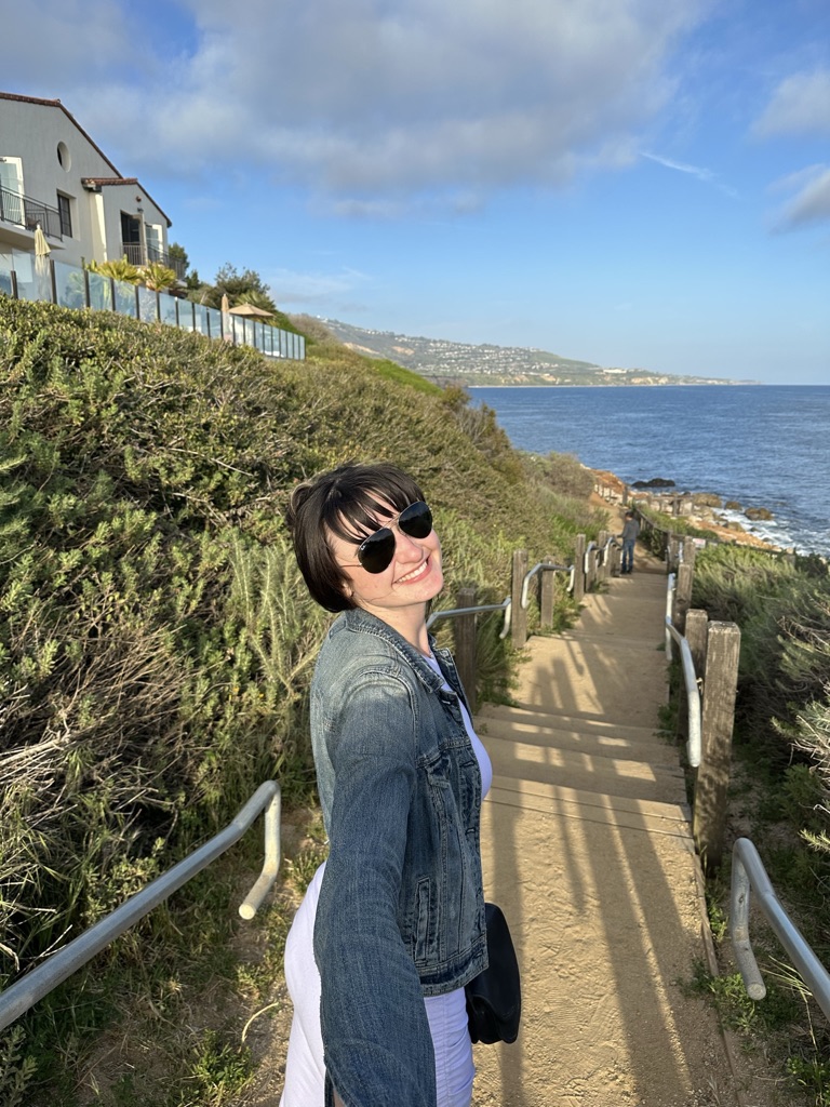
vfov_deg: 71.6
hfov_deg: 56.8
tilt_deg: -11.5
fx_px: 767
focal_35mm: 24
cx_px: 415
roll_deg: +0.1
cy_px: 554
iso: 80
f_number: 1.78
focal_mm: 6.86
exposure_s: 1/2809
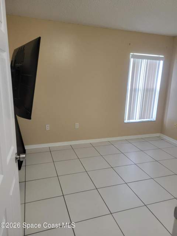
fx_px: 177
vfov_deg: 67.3
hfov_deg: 53.1
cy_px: 118
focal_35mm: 26
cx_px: 88
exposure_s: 1/40
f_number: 1.8
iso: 200
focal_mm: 5.4
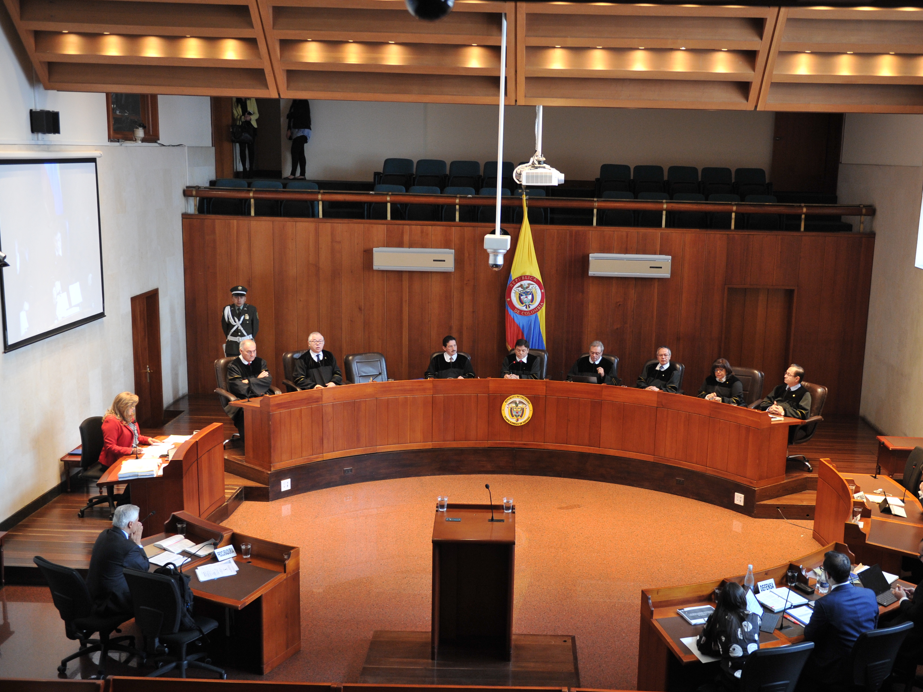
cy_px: 377
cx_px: 519
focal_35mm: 42
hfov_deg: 44.7
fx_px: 1120
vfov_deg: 34.3
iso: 2000
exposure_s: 1/125
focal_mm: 35
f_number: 2.8
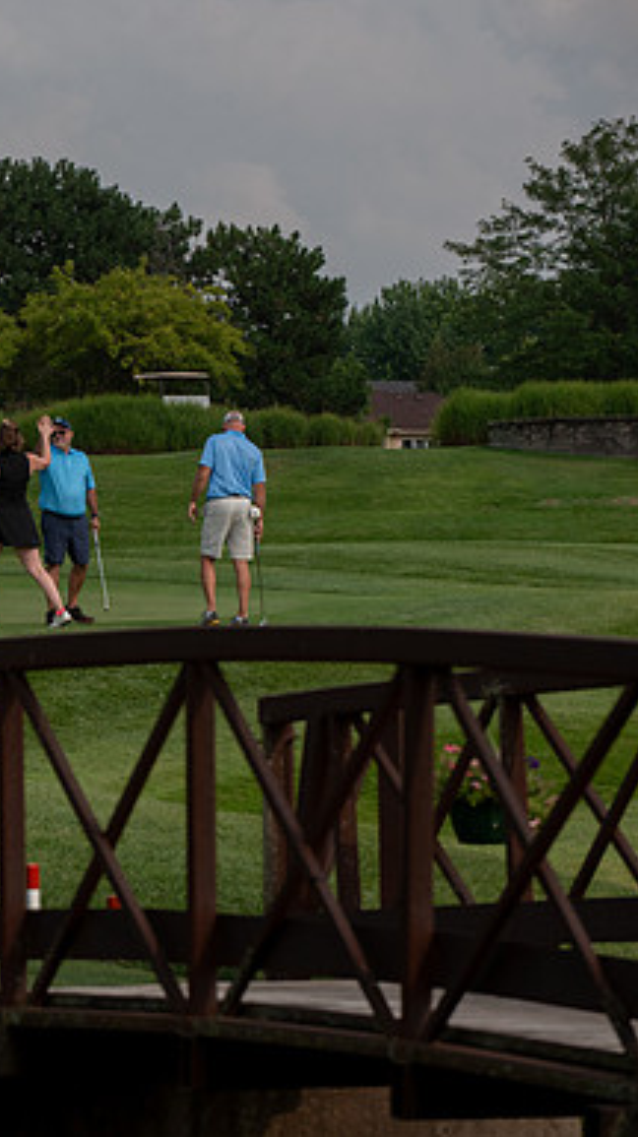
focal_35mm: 237
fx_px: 7142
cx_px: -109
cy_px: 568
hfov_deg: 5.1
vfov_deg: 9.1
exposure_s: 1/1600
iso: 250
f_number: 5
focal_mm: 150
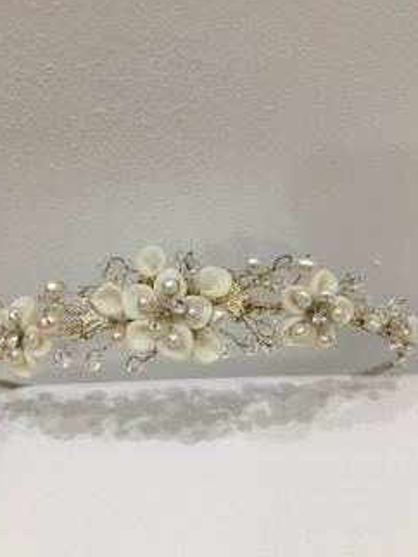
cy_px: 308
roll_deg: +3.6
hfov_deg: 39.6
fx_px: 579
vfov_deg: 51.2
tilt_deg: -29.1
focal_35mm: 36
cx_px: 185
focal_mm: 4.15
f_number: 2.2
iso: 50
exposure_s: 1/33
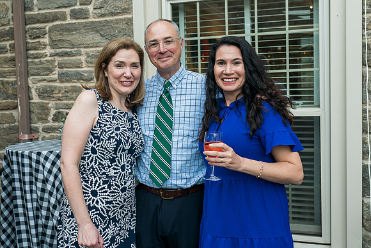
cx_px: 185
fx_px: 437
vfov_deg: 31.6
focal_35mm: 42
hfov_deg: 46.0
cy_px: 117
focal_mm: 40
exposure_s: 1/250
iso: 400
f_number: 4
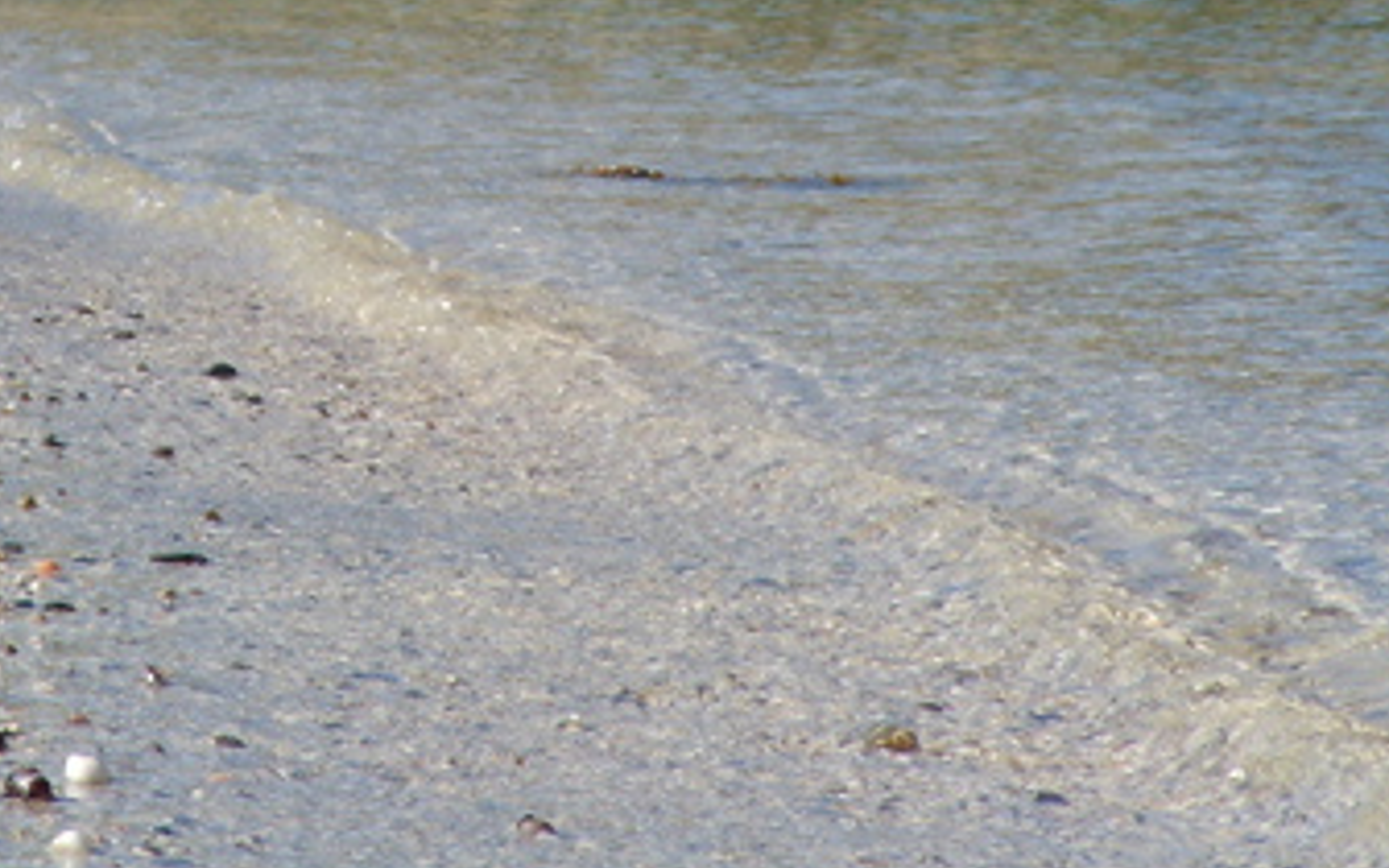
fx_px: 11470
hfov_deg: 6.9
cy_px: -112
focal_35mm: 303
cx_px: 161
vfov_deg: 4.3
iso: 50
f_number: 7.8
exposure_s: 1/243
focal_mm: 23
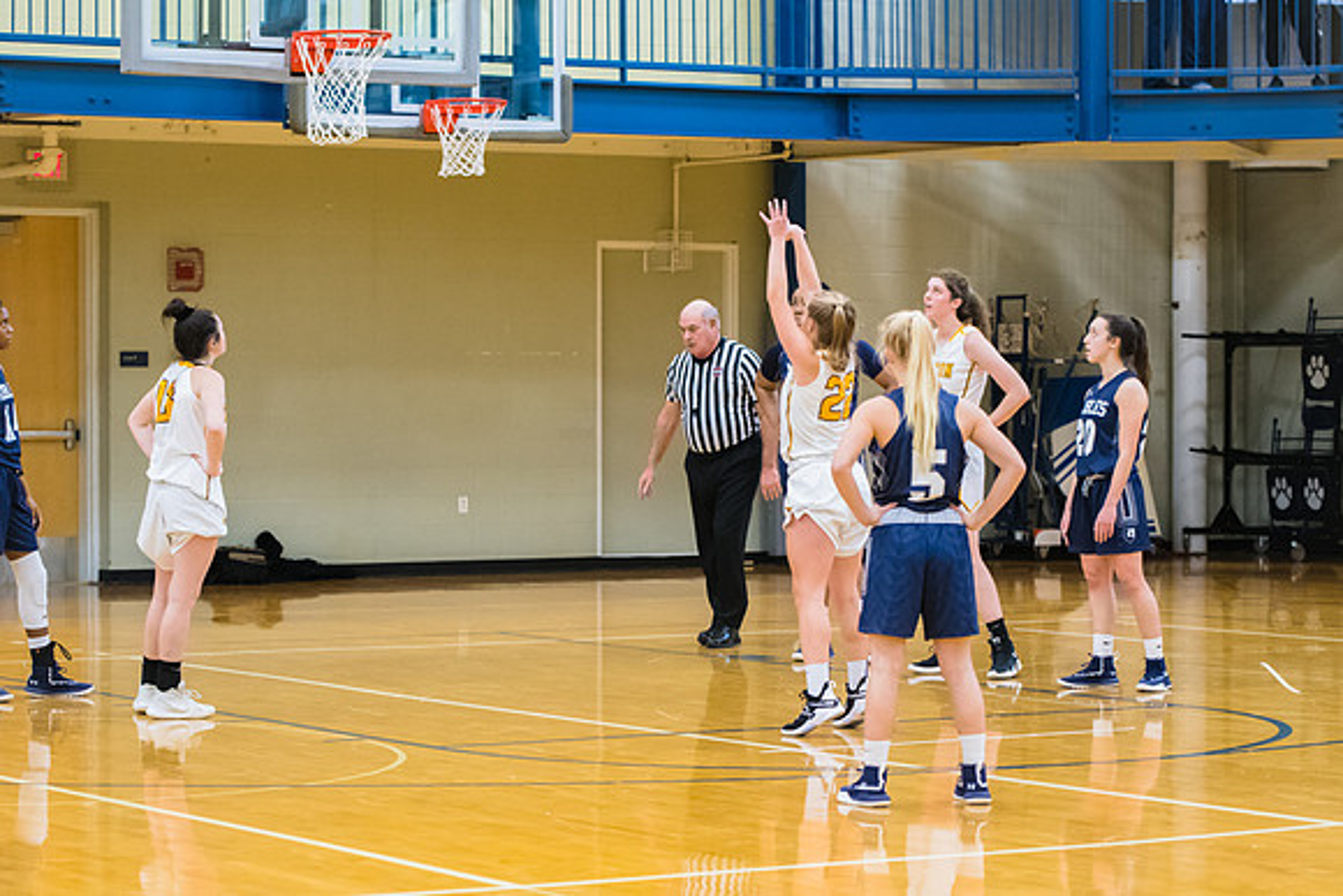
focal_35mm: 105
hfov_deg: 19.5
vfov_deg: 13.0
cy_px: 448
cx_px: 672
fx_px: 3918
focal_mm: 70
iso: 3200
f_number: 2.8
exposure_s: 1/400
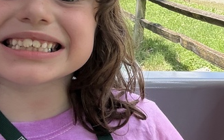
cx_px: 209
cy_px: -20
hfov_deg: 26.1
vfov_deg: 16.6
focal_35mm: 76
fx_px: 464
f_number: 1.9
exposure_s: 1/349
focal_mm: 2.69
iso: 40
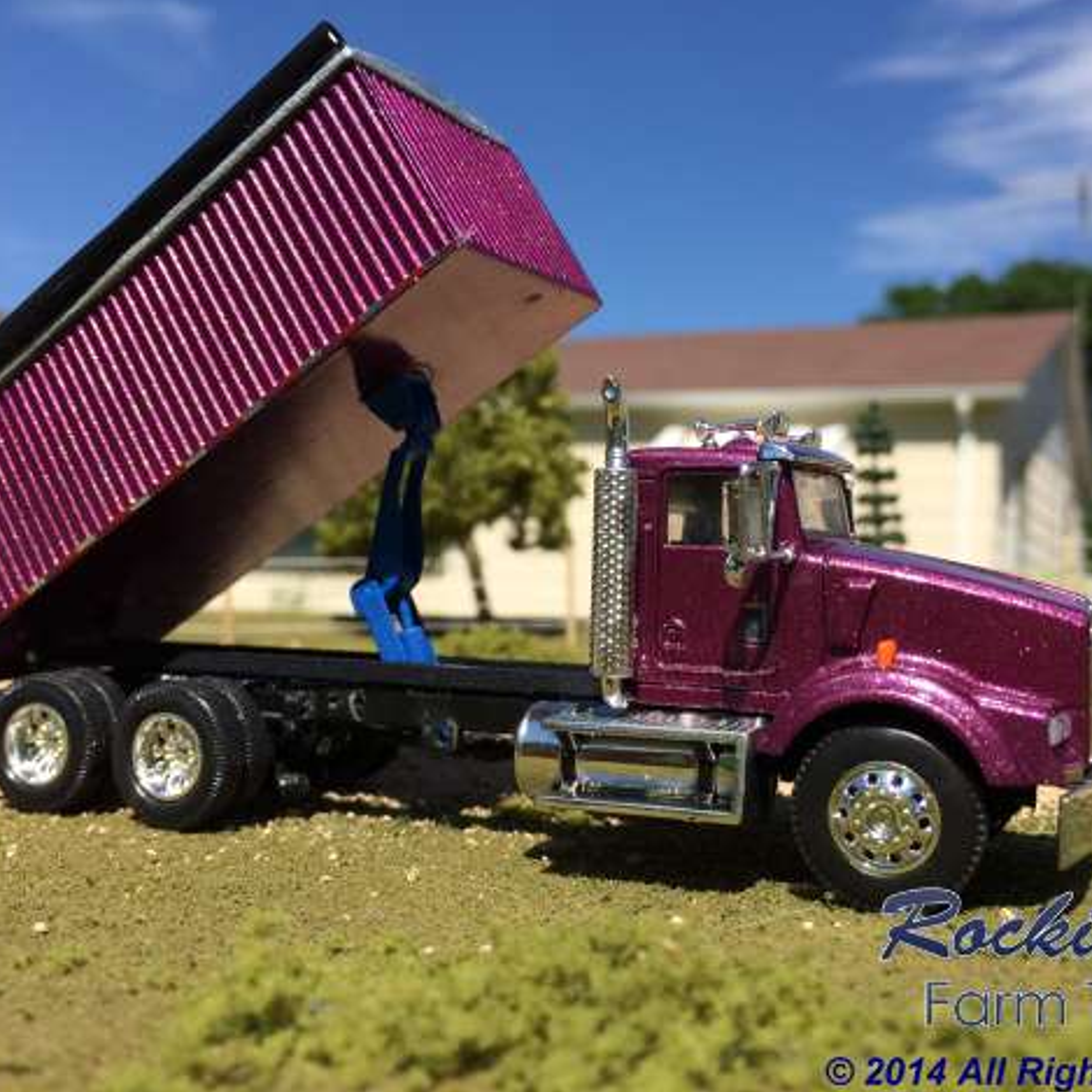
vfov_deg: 47.2
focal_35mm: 35
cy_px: 536
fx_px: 1249
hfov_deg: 47.2
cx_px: 570
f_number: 2.2
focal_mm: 4.15
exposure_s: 1/2160
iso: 32
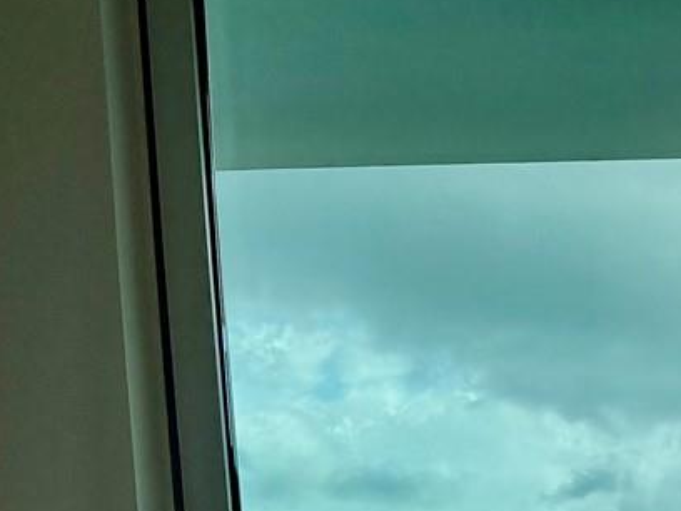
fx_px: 2007
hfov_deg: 15.8
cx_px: 1305
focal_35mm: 102
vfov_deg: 13.2
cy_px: 883
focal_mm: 5.96
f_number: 1.6
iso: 50
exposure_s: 1/2283
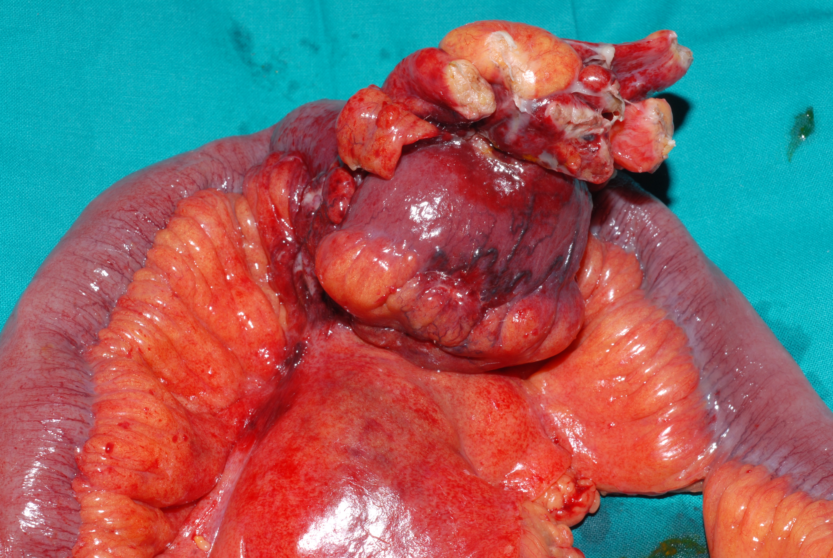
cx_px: 416
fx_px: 2085
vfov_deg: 15.2
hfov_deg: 22.6
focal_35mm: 90
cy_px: 279
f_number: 22
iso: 100
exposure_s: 1/250
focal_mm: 60
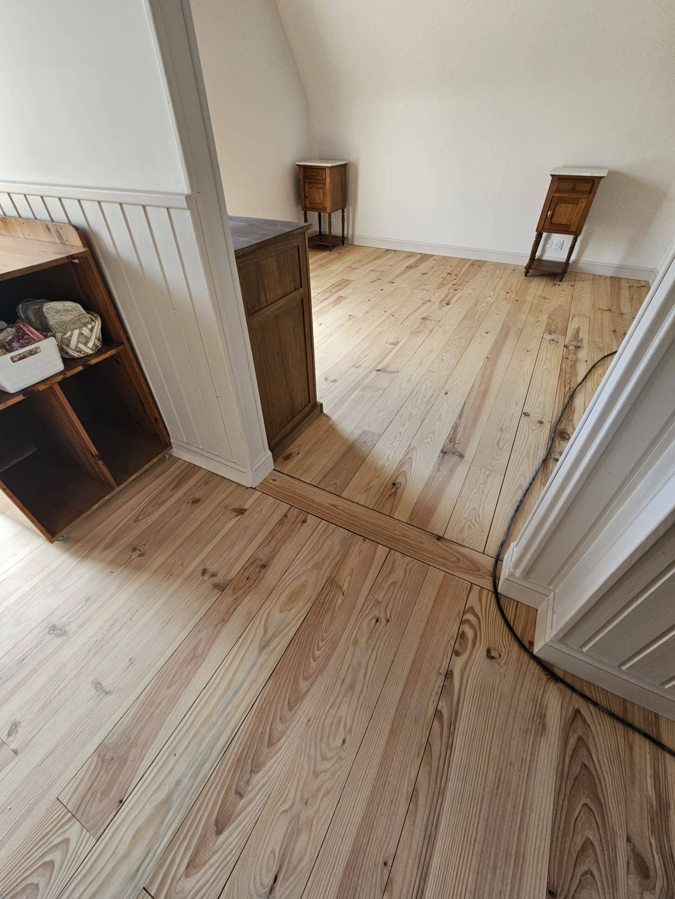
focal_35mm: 13
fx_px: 338
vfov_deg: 106.2
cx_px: 338
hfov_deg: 89.9
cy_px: 450
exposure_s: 1/50
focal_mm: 2.2
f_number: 2.2
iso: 64
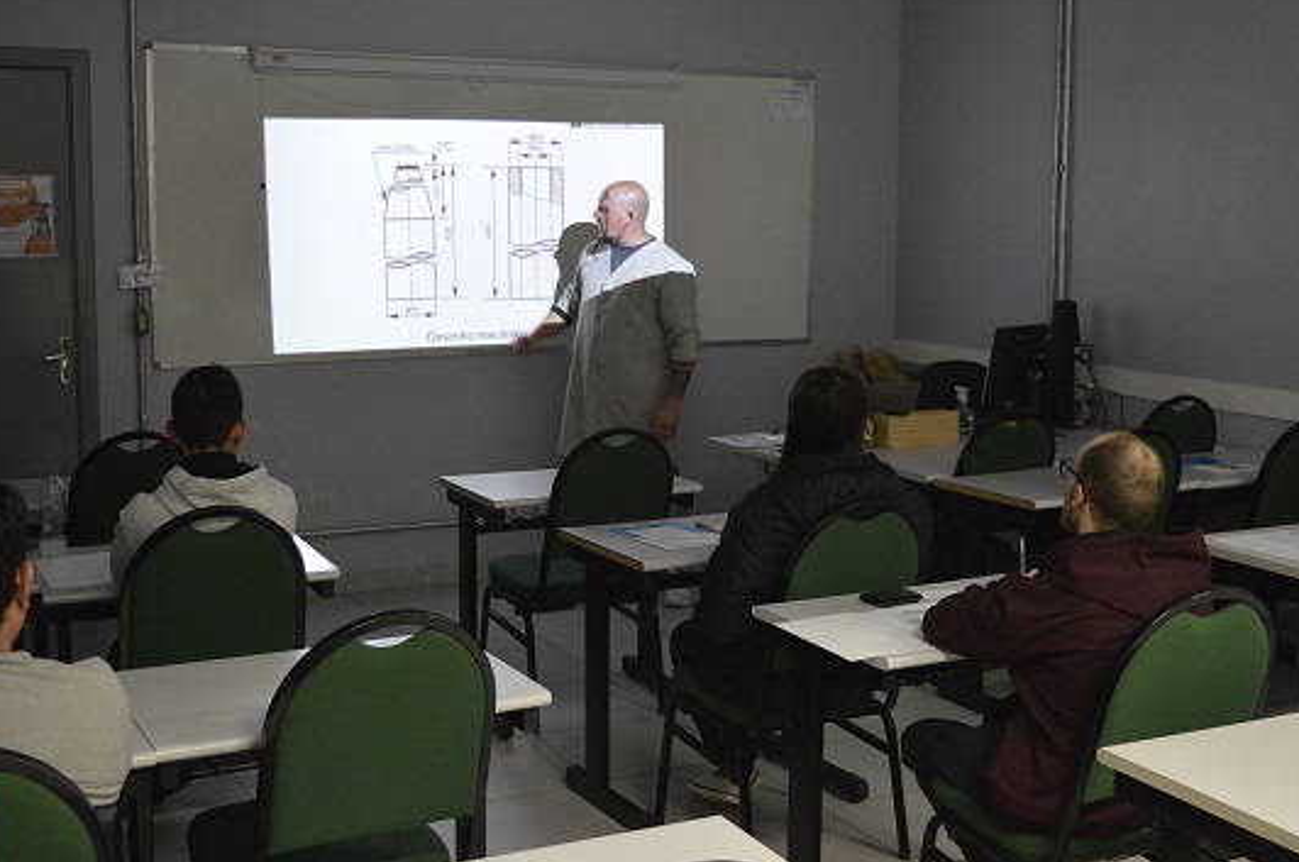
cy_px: 393
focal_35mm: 44
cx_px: 674
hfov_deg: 44.6
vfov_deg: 30.4
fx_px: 1585
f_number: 4
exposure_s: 1/60
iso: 2500
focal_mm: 26
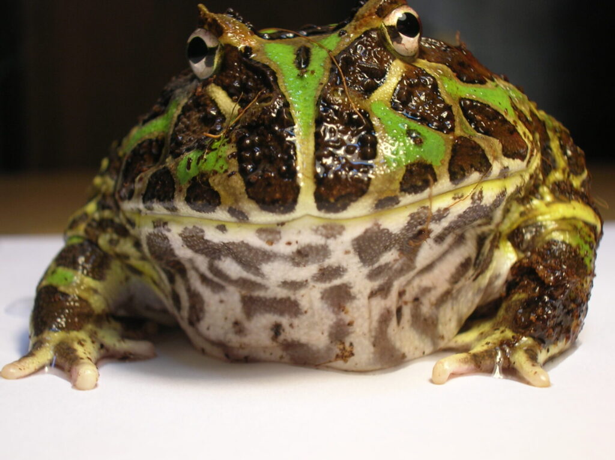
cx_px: 308
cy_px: 230
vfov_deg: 25.2
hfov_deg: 33.3
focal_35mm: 58
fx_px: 1029
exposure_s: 1/13.2
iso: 50
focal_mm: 9.7
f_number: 3.5
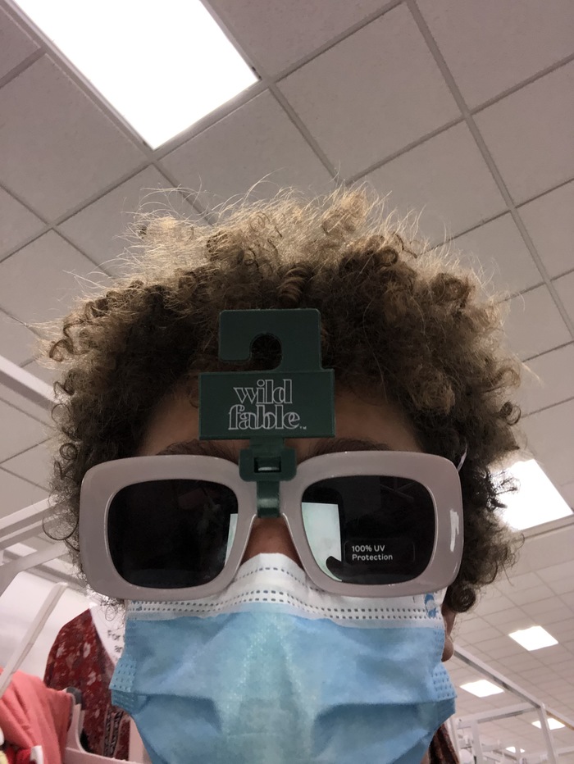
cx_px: 287
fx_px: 707
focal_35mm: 32
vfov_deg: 56.8
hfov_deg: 44.2
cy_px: 382
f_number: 2.2
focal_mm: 2.87
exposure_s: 1/60
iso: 64
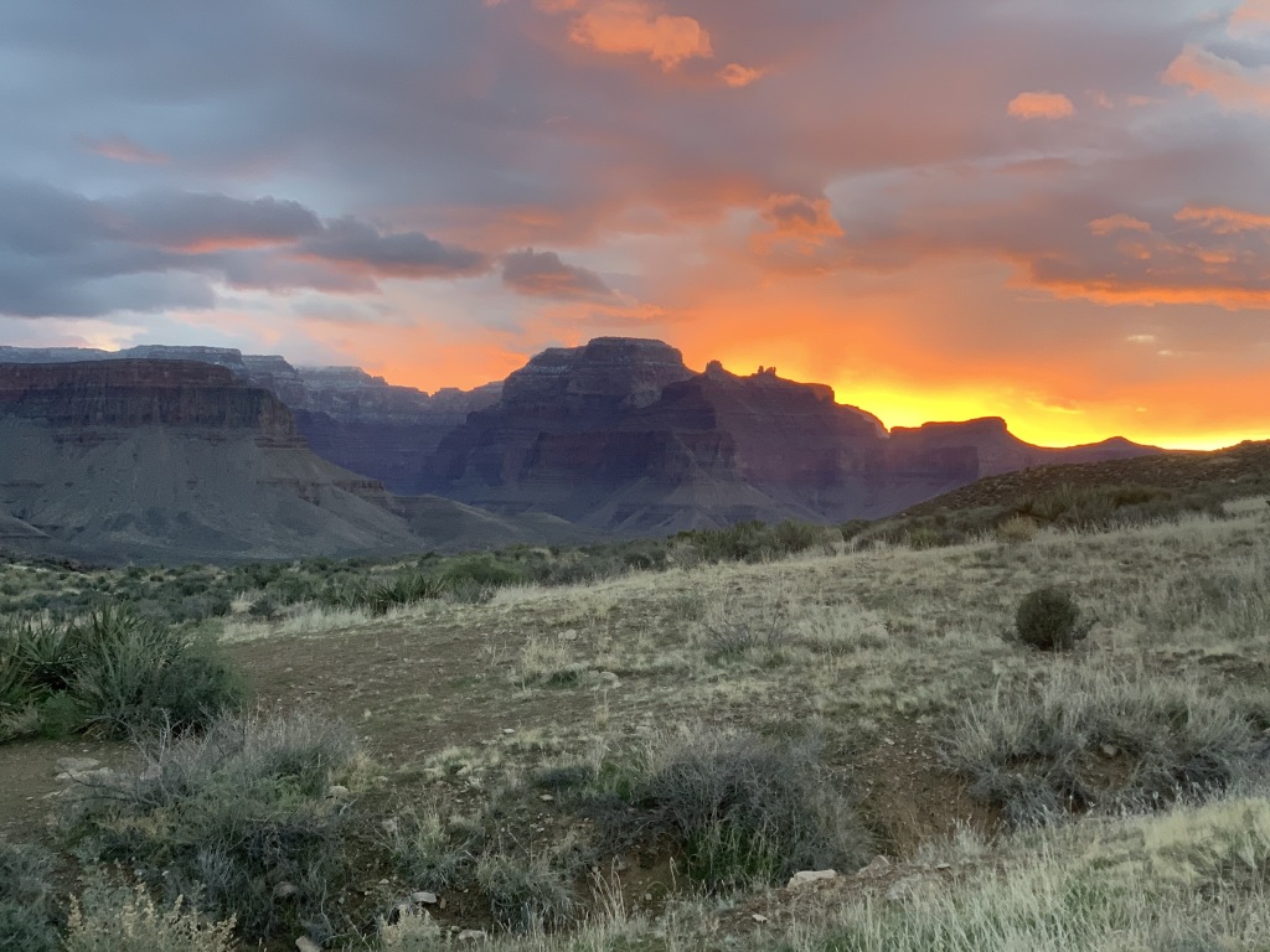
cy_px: 476
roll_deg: +1.0
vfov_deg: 28.0
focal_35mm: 52
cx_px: 635
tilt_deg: +2.8
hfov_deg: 36.8
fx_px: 1908
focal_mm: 6
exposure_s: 1/85
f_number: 2.4
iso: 125
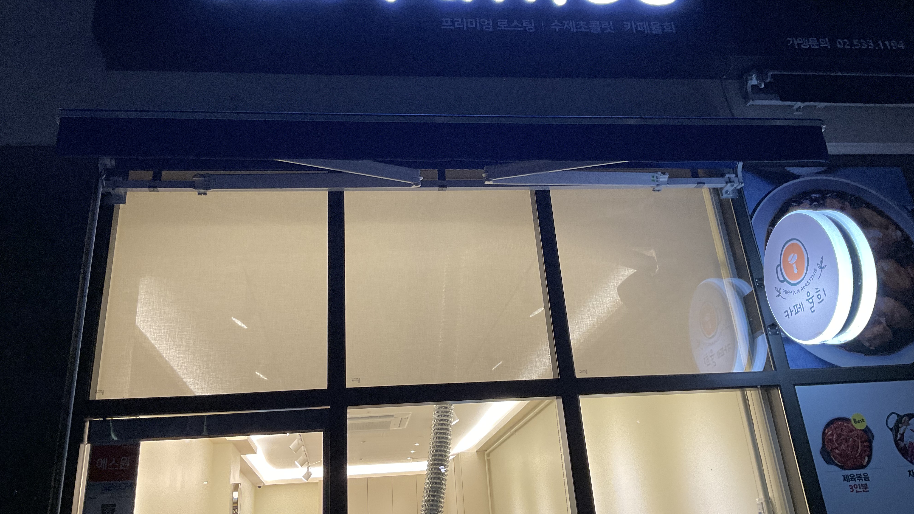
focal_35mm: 32
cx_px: 453
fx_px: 776
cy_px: 205
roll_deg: +4.6
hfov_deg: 61.0
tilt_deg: +25.4
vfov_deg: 36.5
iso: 125
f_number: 1.8
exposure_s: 1/60
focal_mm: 3
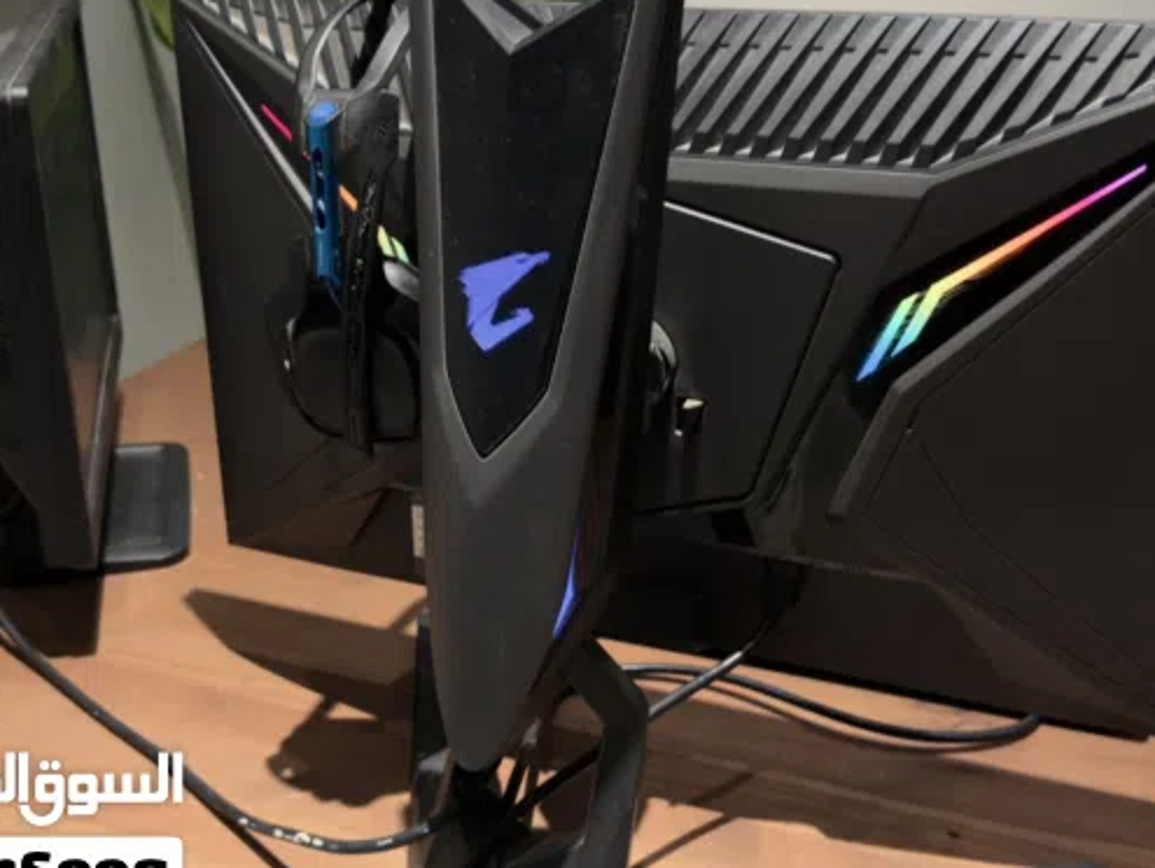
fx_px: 1035
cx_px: 534
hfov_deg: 58.3
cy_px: 415
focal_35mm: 31
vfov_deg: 45.5
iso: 250
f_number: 1.78
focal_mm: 6.76
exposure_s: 1/33
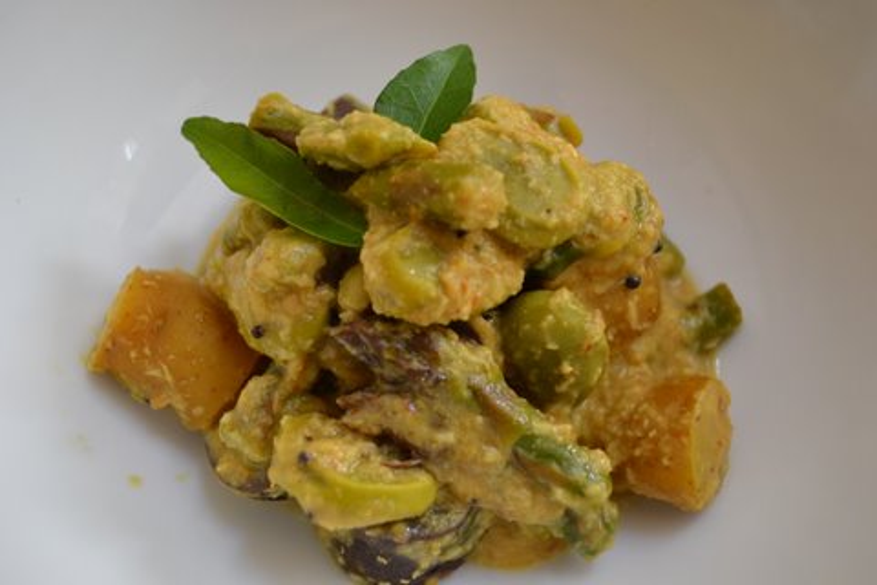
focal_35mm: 39
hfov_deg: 49.6
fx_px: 950
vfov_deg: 34.2
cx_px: 438
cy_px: 292
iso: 800
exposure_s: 1/50
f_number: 4.2
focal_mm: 26
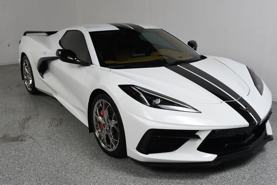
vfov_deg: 35.0
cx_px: 145
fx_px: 292
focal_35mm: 38
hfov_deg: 50.7
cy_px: 97
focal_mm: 24
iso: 100
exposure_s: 1/160
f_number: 13
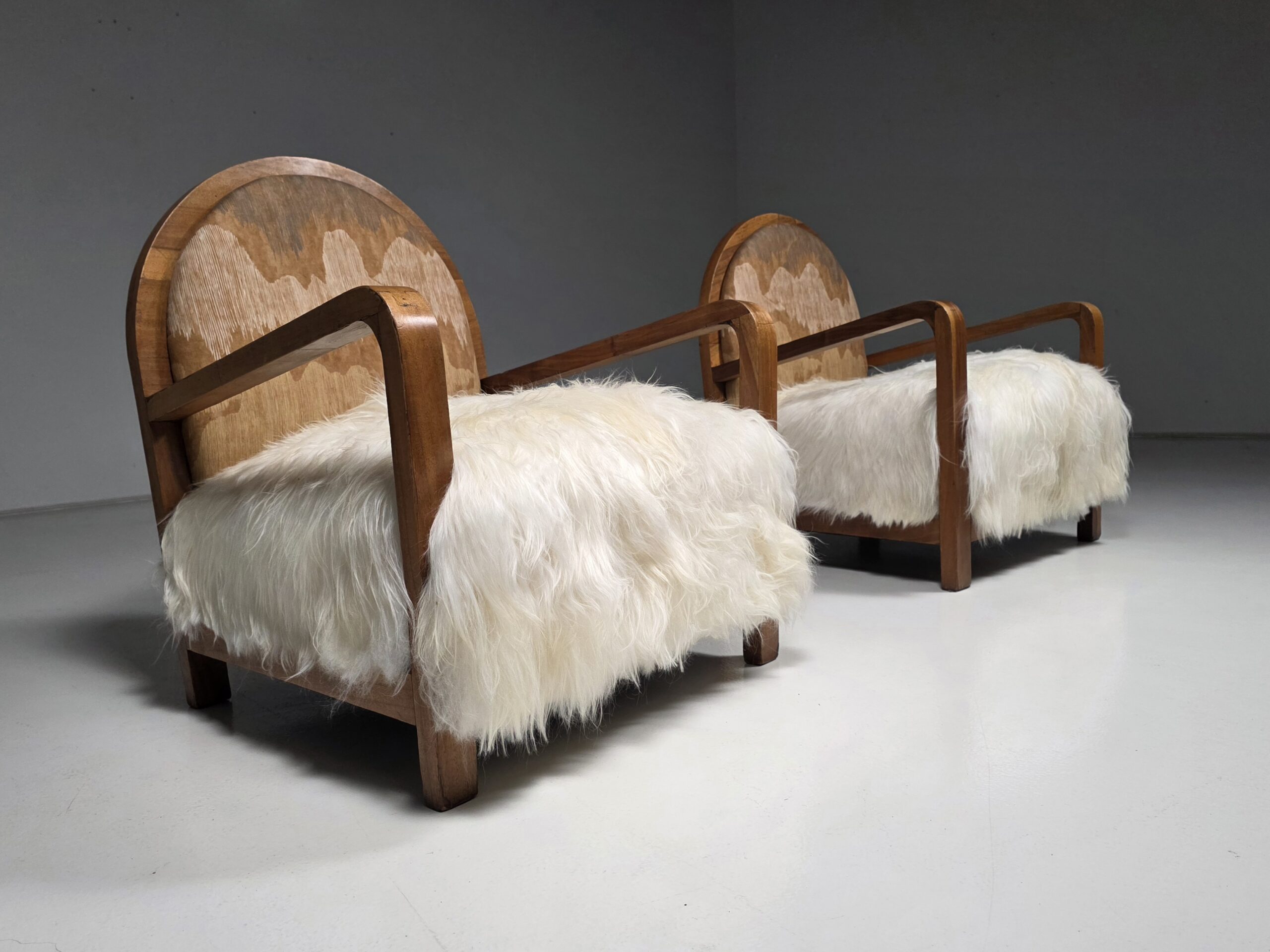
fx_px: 844
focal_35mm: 23
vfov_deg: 58.9
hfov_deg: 73.9
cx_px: 635
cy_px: 476
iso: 160
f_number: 1.7
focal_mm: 6.3
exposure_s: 1/101
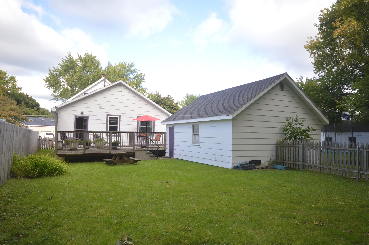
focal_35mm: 24
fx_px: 246
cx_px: 184
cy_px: 122
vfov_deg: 53.0
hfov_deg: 73.8
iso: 125
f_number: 5
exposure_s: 1/125
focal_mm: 16
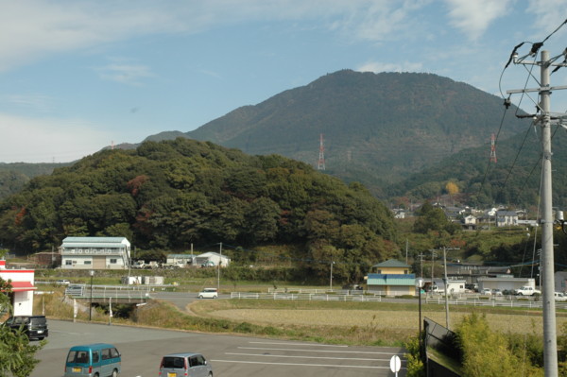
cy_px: 188
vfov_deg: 26.4
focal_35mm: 51
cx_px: 284
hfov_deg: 38.9
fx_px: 803
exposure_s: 1/500
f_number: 10
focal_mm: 34
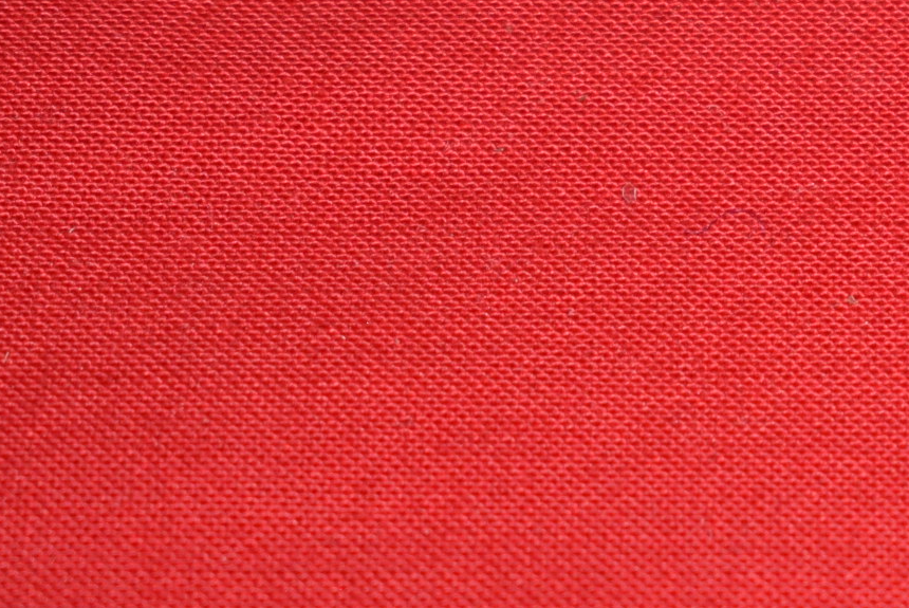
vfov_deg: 5.3
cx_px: 1334
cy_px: -45
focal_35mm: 261
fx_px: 6596
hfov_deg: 7.7
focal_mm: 50
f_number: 5.6
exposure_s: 1/200
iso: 400
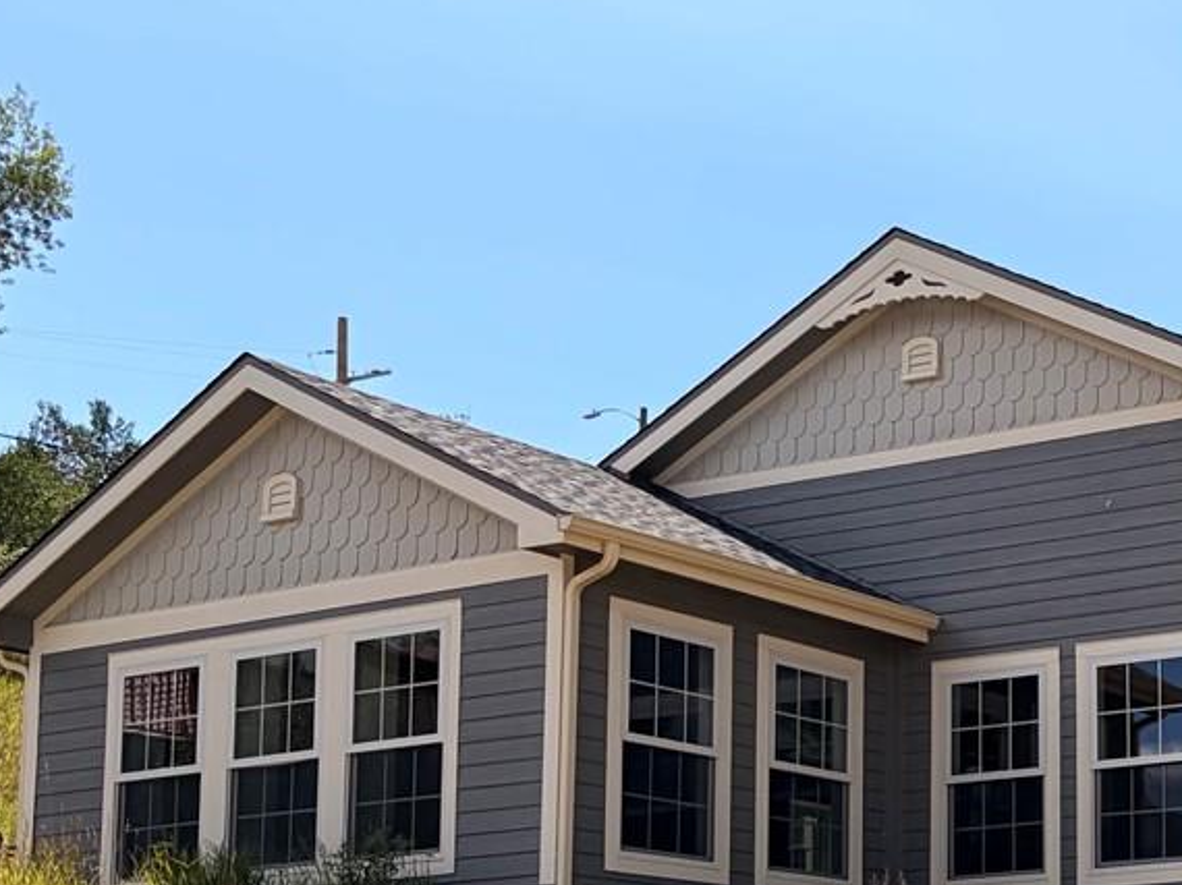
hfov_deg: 24.3
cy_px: 835
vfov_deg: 19.7
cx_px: 1400
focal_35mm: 73
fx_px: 2492
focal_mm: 5.96
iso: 64
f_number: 1.6
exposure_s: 1/4608
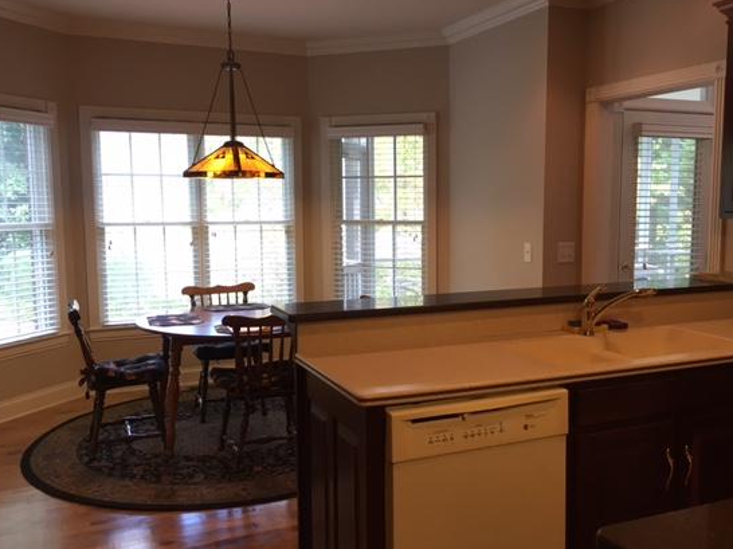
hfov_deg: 53.8
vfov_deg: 41.8
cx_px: 413
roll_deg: +0.3
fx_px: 720
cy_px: 272
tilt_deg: -5.6
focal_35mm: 34
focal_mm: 4.15
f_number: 2.2
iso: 50
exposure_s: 1/30
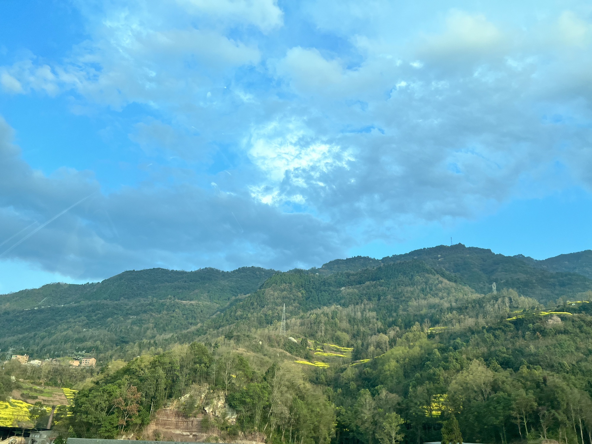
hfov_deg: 67.3
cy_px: 222
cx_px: 296
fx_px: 445
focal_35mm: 26
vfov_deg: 53.1
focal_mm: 5.7
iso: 50
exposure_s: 1/1079
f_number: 1.5
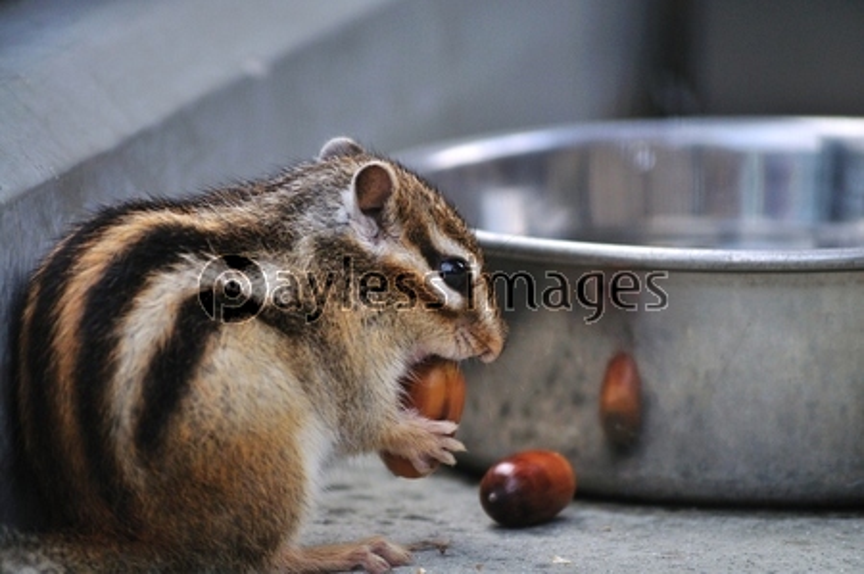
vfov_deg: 4.6
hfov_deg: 6.9
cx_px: 432
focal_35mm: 300
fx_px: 7192
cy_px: 287
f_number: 5.6
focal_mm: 200
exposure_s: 1/250
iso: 500
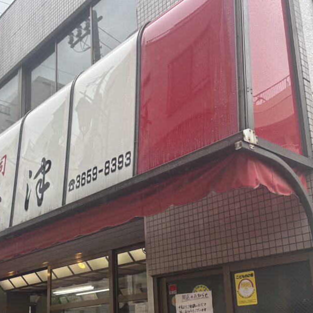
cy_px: 222
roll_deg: -1.4
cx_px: 90
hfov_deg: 35.5
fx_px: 481
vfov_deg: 35.5
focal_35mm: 47
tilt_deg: +14.6
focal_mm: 5.96
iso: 50
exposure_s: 1/515
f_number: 1.6
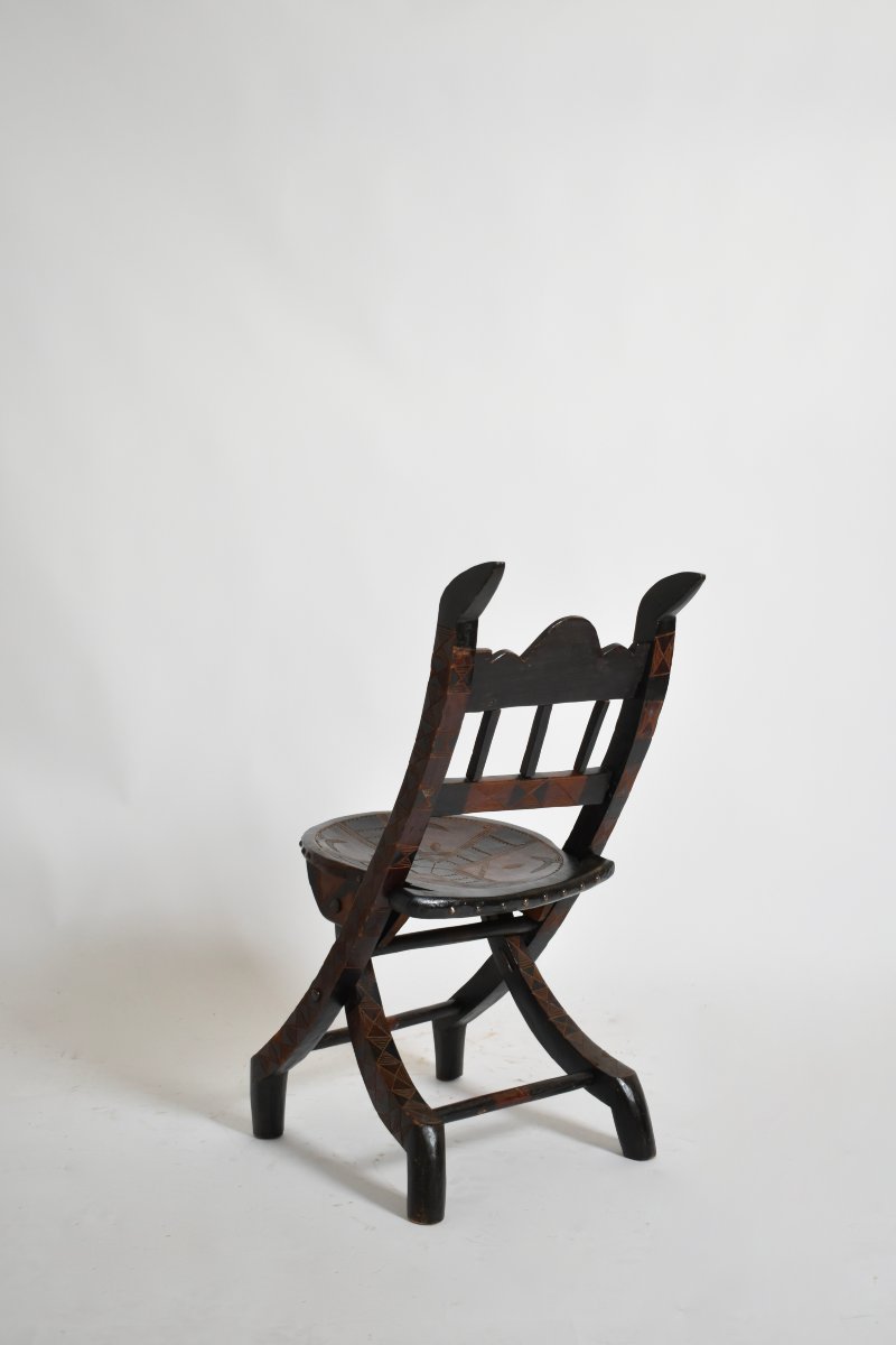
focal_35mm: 45
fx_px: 1680
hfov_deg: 29.9
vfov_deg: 43.6
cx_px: 448
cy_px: 672
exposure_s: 1/8
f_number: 4.2
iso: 800
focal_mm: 30
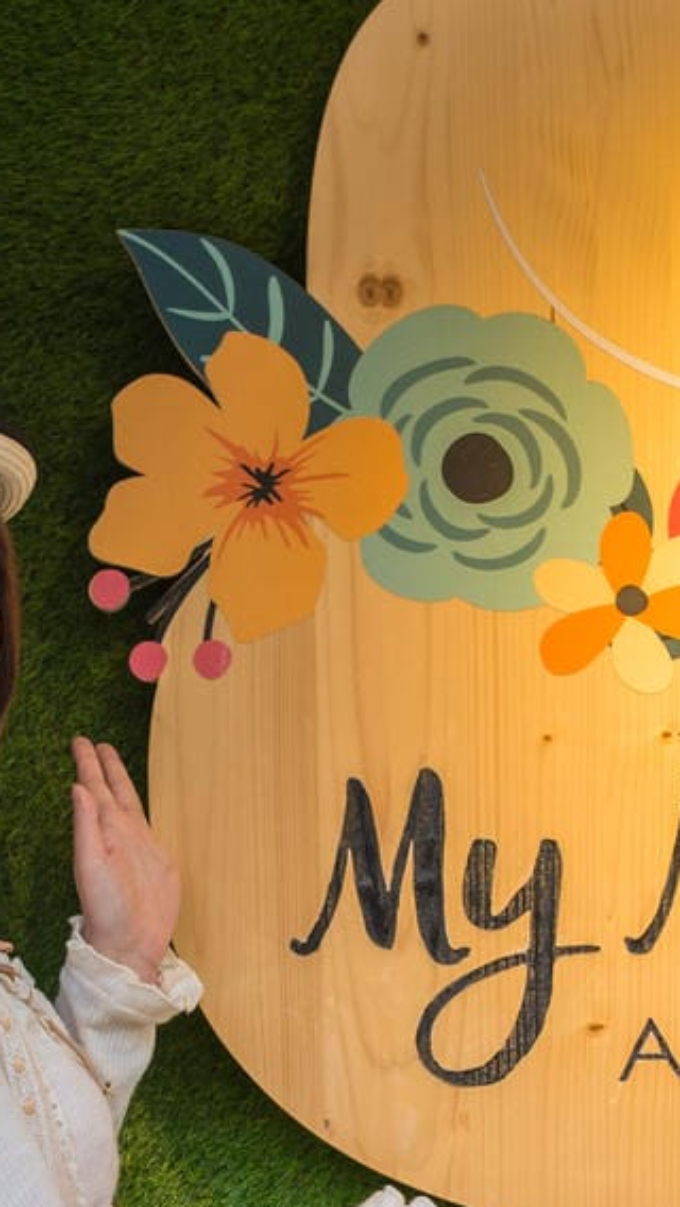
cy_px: 1126
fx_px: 3714
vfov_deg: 18.1
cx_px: 298
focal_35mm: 116
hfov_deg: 10.5
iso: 400
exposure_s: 1/100
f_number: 5
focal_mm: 35
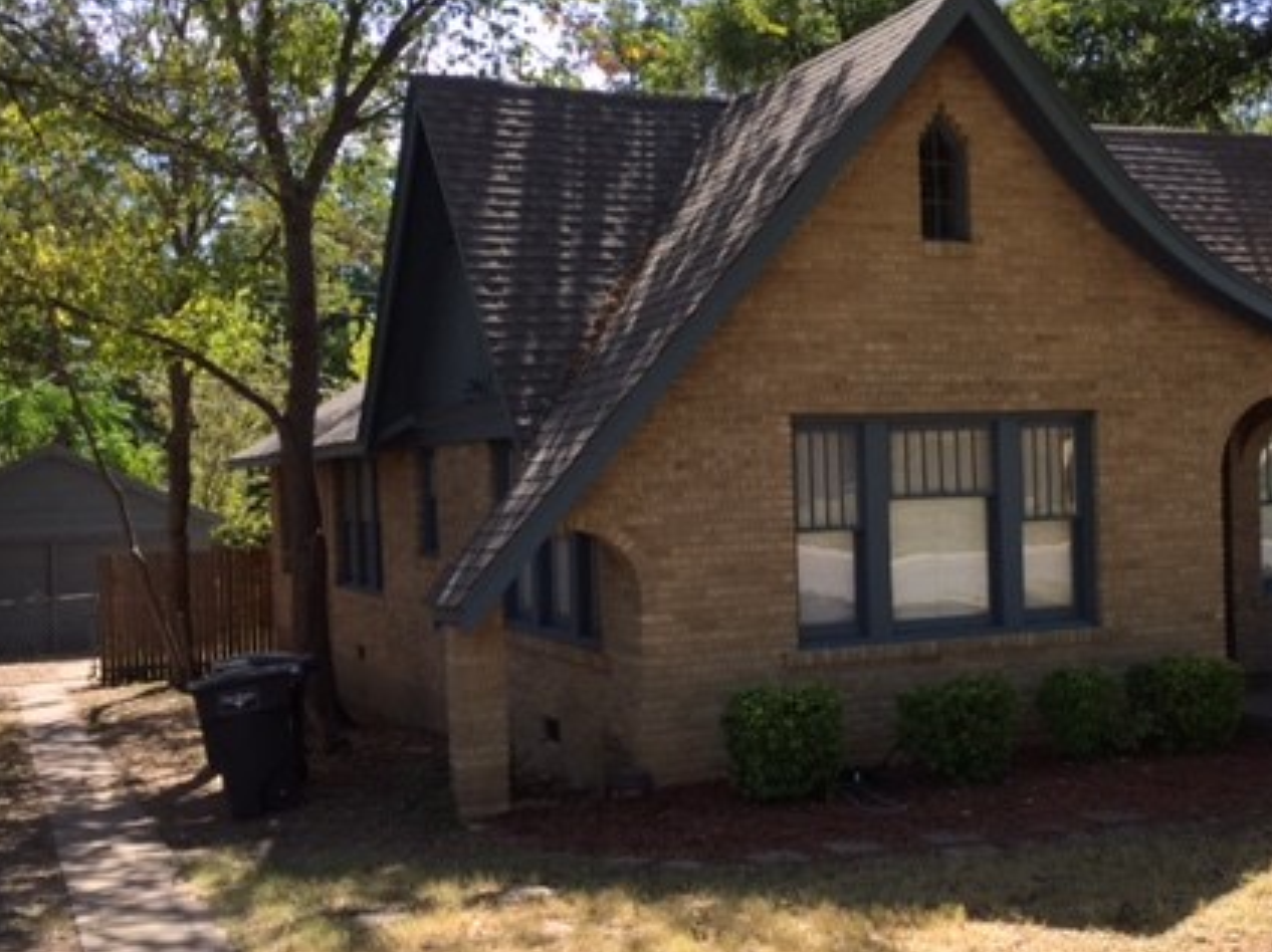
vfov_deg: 32.8
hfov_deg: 42.8
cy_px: 497
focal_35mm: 44
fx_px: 1616
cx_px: 763
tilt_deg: -1.0
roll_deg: +1.1
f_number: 2.2
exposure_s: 1/670
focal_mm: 4.15
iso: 32
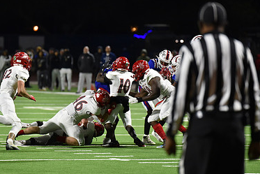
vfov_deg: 4.4
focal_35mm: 311
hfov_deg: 6.6
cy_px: 94
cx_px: 112
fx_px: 2247
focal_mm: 200
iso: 3200
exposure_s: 1/500
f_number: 2.8
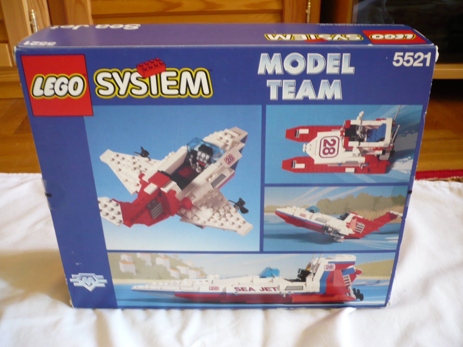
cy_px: 174
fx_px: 468
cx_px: 232
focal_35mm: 35
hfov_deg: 52.6
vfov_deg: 40.7
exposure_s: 1/10
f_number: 2.8
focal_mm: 5.8
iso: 200
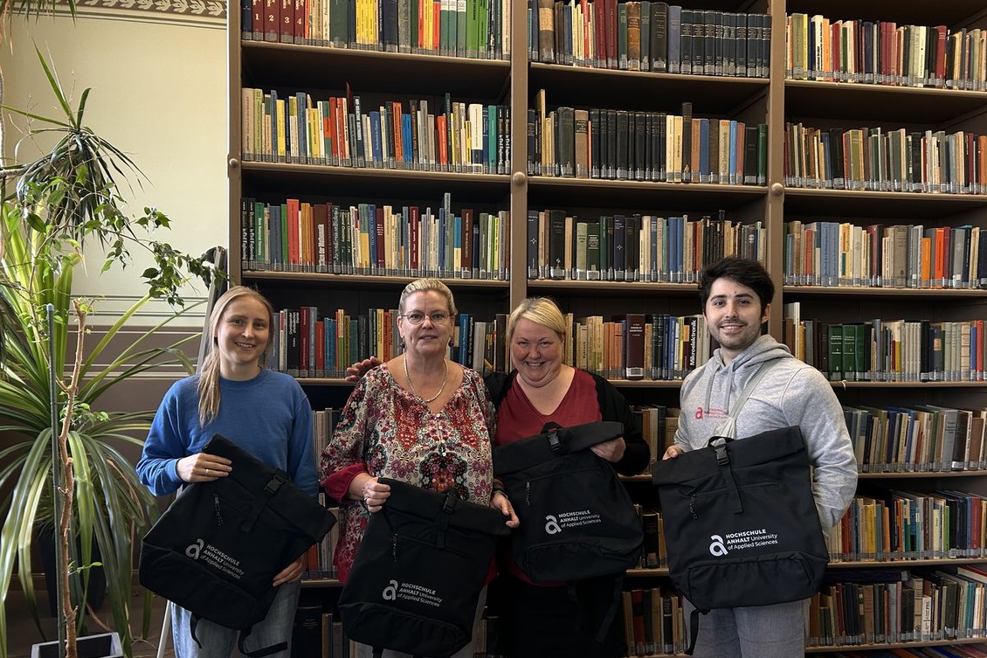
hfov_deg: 65.5
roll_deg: -0.2
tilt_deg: -0.1
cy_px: 377
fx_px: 768
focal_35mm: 28
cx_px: 502
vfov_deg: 46.3
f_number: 1.5
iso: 125
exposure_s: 1/121
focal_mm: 5.7
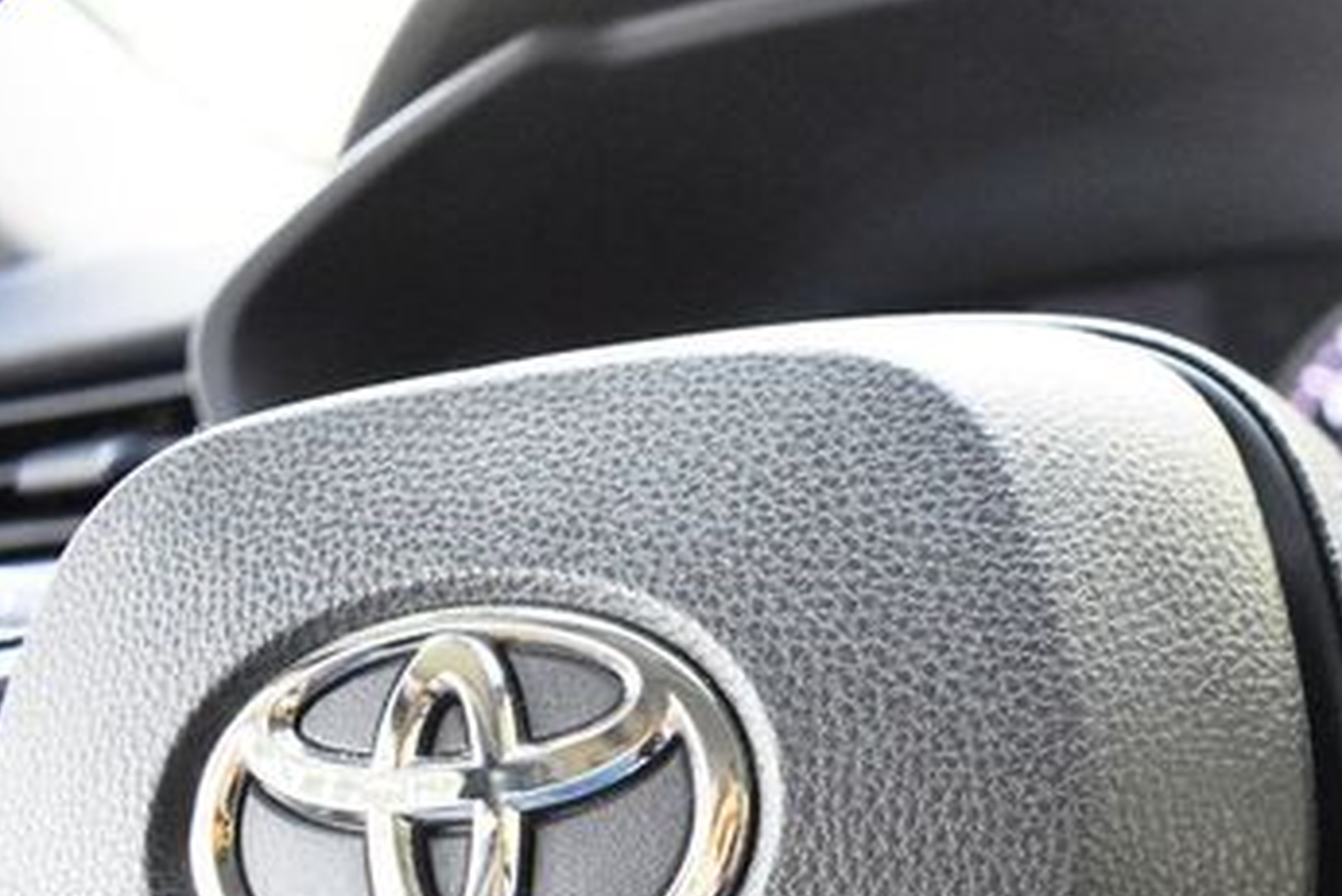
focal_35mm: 50
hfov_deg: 37.4
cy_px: 789
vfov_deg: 26.2
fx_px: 1865
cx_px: 1171
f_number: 3.5
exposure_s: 1/125
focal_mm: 18
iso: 3200
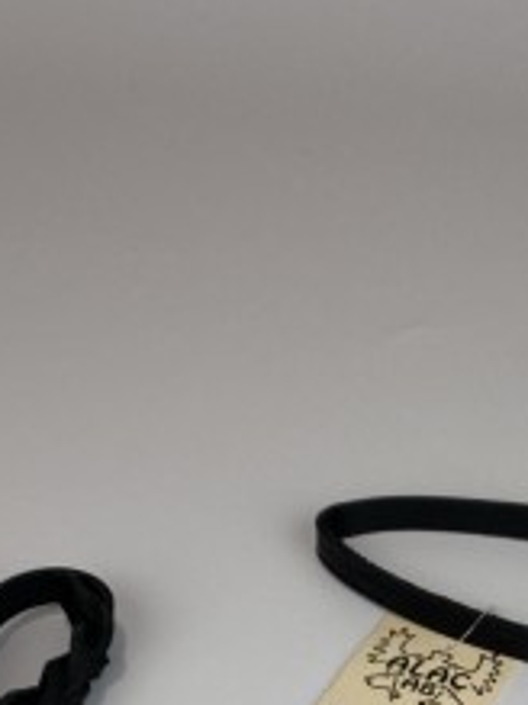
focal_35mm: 83
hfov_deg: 17.2
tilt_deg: -50.3
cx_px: 571
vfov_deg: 20.0
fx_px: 1690
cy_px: 1091
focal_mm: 4.25
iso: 32
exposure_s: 1/360
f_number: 1.8
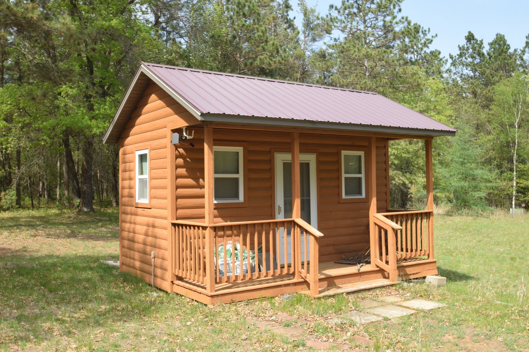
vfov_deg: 36.9
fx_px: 529
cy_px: 176
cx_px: 264
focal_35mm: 36
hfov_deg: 53.1
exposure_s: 1/200
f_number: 10
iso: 320
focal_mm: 24
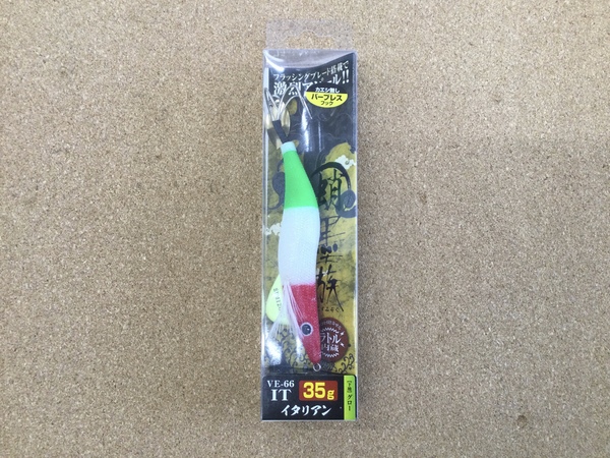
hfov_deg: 58.4
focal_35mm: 31
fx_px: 546
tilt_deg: -86.6
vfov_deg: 45.4
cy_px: 229
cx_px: 305
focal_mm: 3.3
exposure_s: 1/30
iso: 40
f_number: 2.4
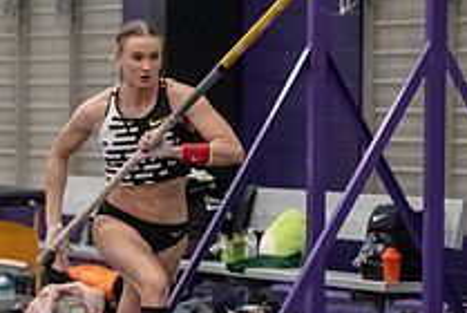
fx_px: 4677
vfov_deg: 3.8
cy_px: 269
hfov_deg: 5.7
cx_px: 74
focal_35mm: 360
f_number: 2.8
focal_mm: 130
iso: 6400
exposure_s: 1/800
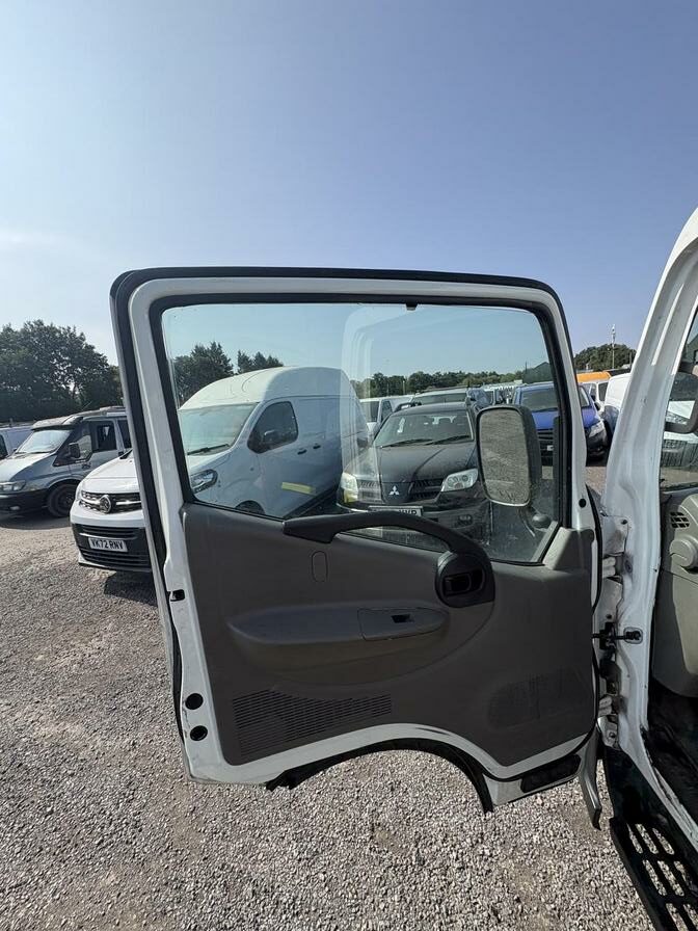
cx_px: 349
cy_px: 466
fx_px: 376
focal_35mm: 14
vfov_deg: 102.1
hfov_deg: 85.7
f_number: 2.2
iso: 40
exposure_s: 1/1256
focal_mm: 2.22
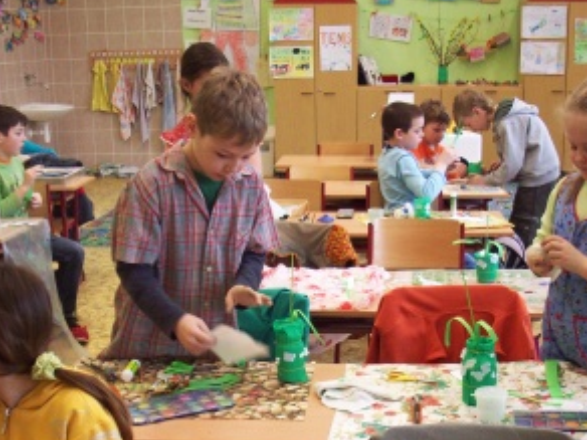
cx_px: 332
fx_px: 967
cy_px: 307
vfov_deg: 25.5
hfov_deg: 33.7
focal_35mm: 57
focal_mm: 6.2
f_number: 2.8
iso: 119
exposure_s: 1/45
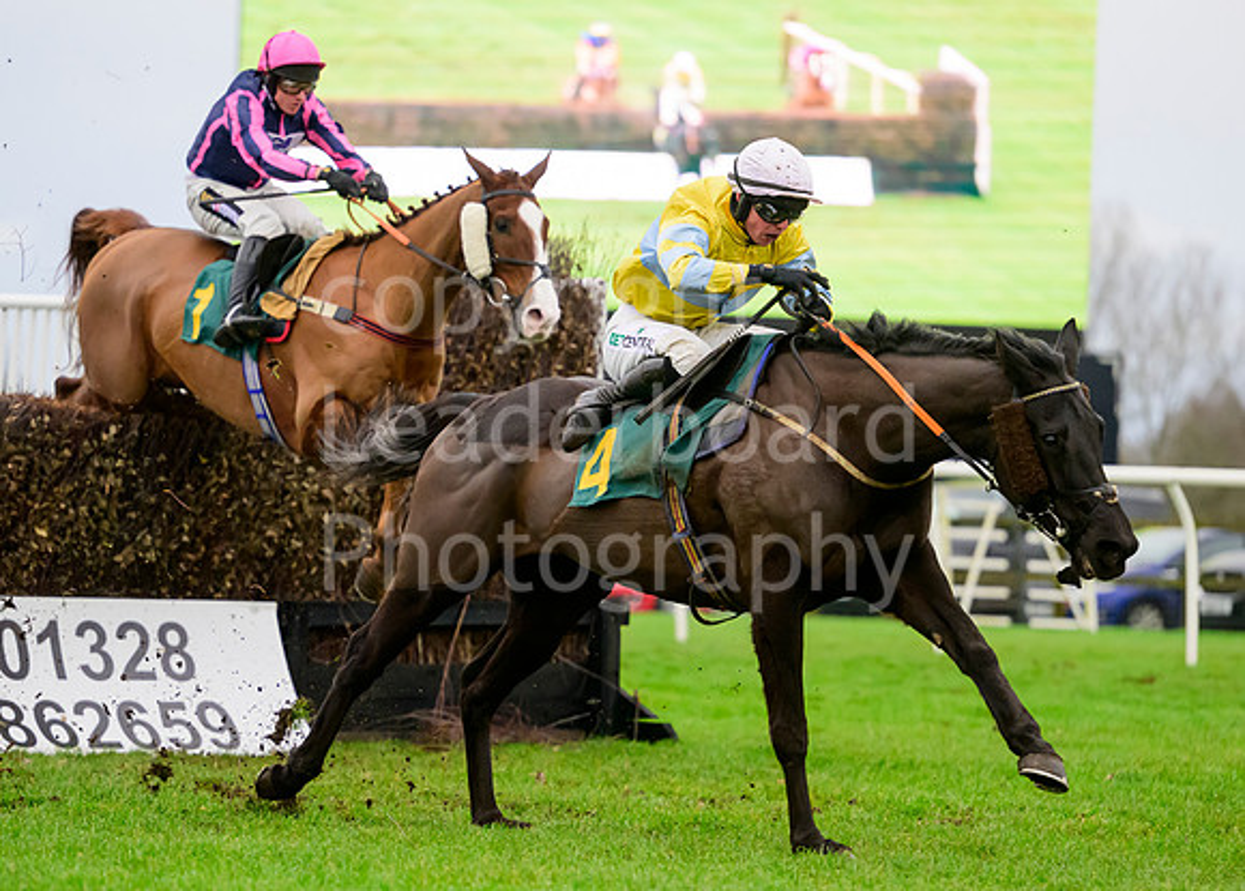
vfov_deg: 7.3
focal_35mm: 198
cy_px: 548
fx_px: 7009
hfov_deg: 10.1
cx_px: 507
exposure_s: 1/1600
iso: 3200
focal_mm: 145
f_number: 2.8
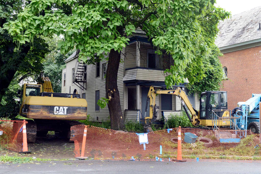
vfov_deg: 30.5
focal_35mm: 44
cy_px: 87
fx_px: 319
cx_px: 130
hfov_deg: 44.5
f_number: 5.6
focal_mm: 44
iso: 3200
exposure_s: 1/1250
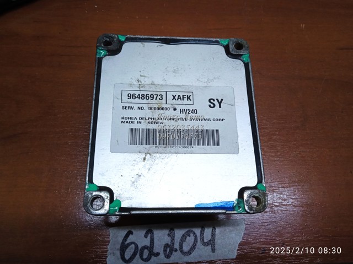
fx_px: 285
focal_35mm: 28
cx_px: 176
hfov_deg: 63.5
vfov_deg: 49.7
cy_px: 132
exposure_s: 1/33.3
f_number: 2.2
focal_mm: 3.43
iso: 321
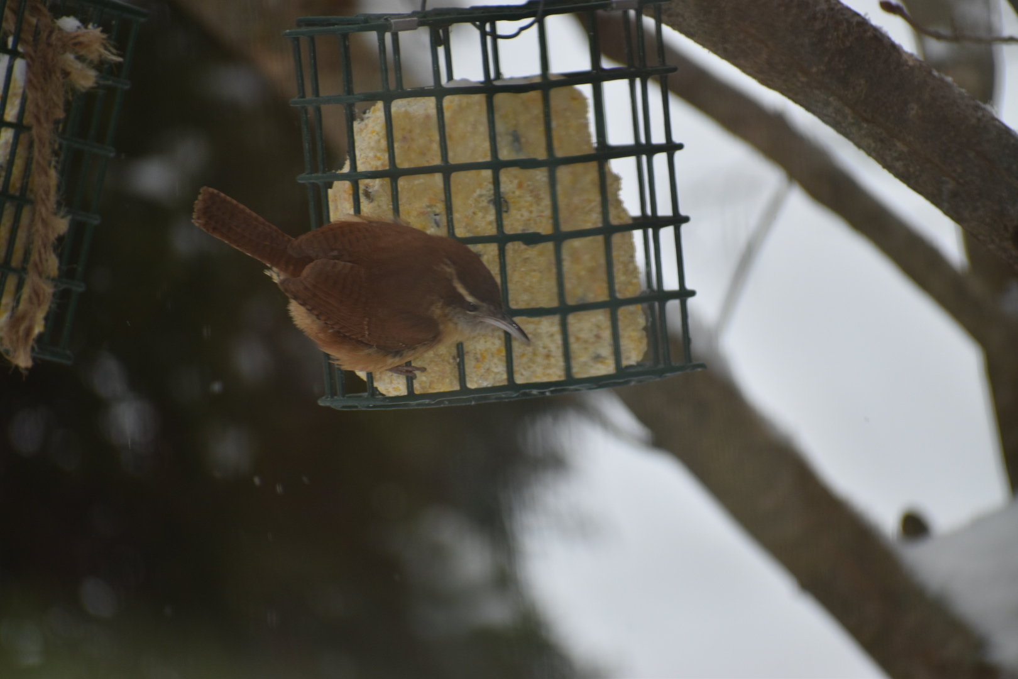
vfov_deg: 3.1
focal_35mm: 450
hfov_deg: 4.6
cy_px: 340
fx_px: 12724
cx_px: 509
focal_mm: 300
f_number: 6.3
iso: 250
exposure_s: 1/200
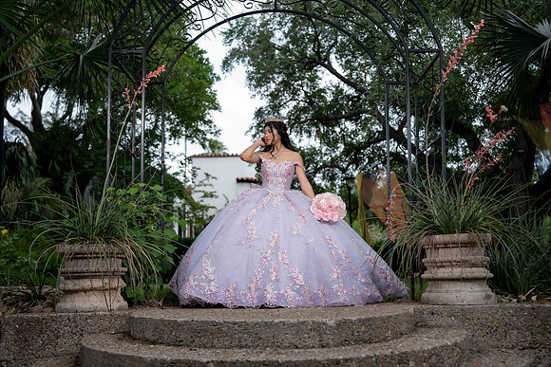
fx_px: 597
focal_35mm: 39
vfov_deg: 34.2
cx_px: 276
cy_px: 184
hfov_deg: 49.5
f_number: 2.2
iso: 80
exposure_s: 1/800
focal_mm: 39
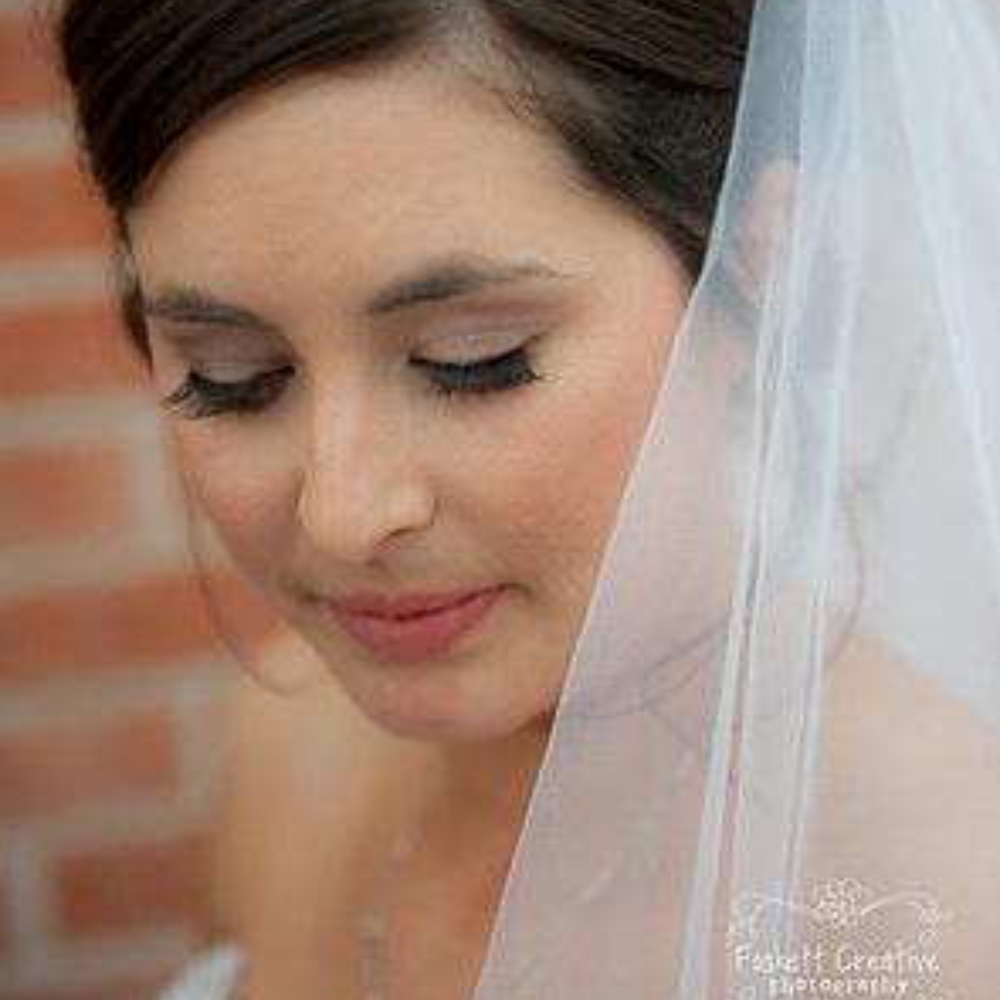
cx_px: 500
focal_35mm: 75
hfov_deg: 23.1
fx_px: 2451
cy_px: 339
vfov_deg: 23.0
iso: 200
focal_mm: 58
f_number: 2.8
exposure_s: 1/640
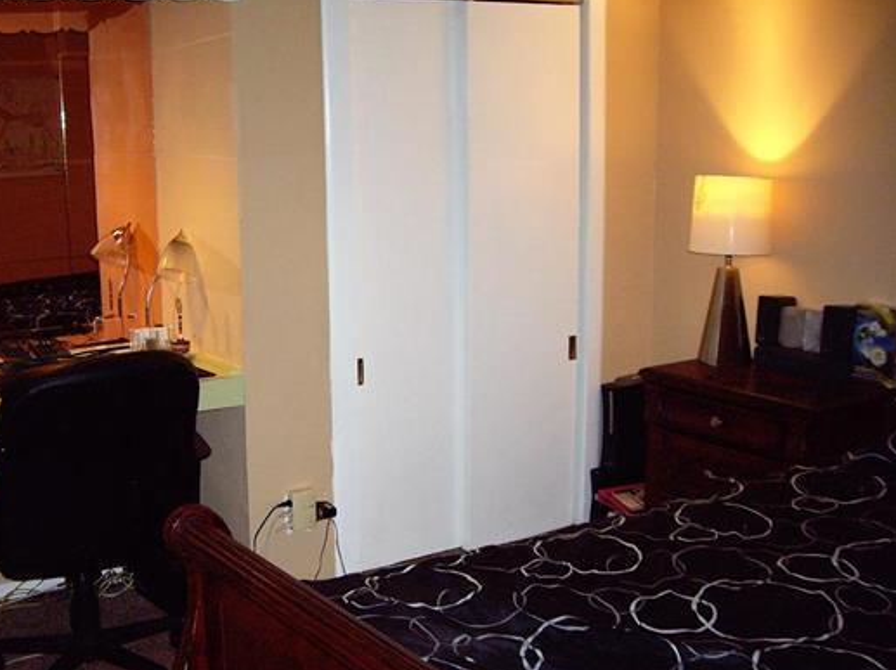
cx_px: 348
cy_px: 378
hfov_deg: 40.2
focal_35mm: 47
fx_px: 1216
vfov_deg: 30.8
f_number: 2.7
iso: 200
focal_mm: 6.2
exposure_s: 1/40
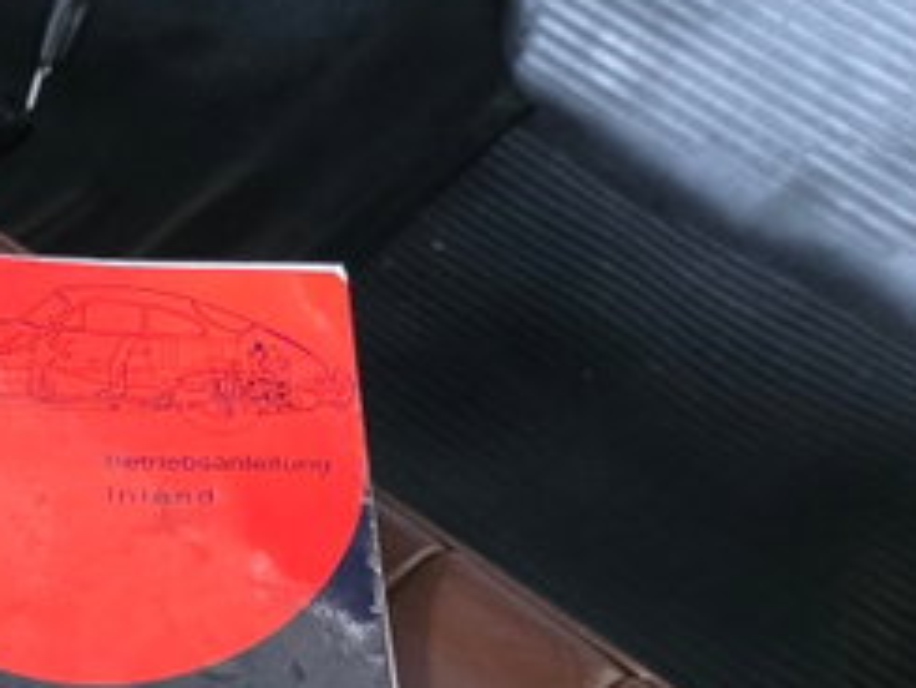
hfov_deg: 25.7
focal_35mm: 72
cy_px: 576
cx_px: 11
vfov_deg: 20.2
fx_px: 1906
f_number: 1.7
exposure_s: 1/120
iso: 1600
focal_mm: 6.3
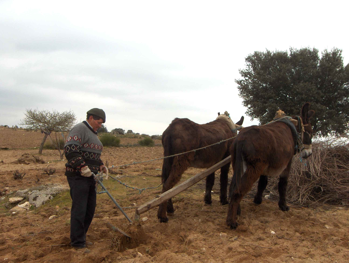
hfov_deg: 47.8
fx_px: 394
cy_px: 132
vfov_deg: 36.9
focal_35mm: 39
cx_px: 174
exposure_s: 1/240
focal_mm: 8
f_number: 4.8
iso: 100
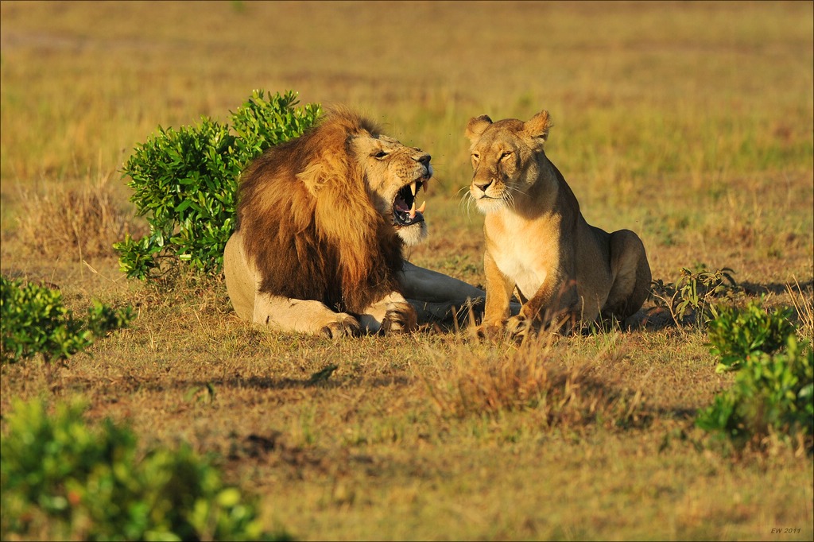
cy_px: 271
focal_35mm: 500
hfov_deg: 4.1
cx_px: 407
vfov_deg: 2.7
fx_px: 11301
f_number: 5
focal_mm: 500
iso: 200
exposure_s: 1/1000
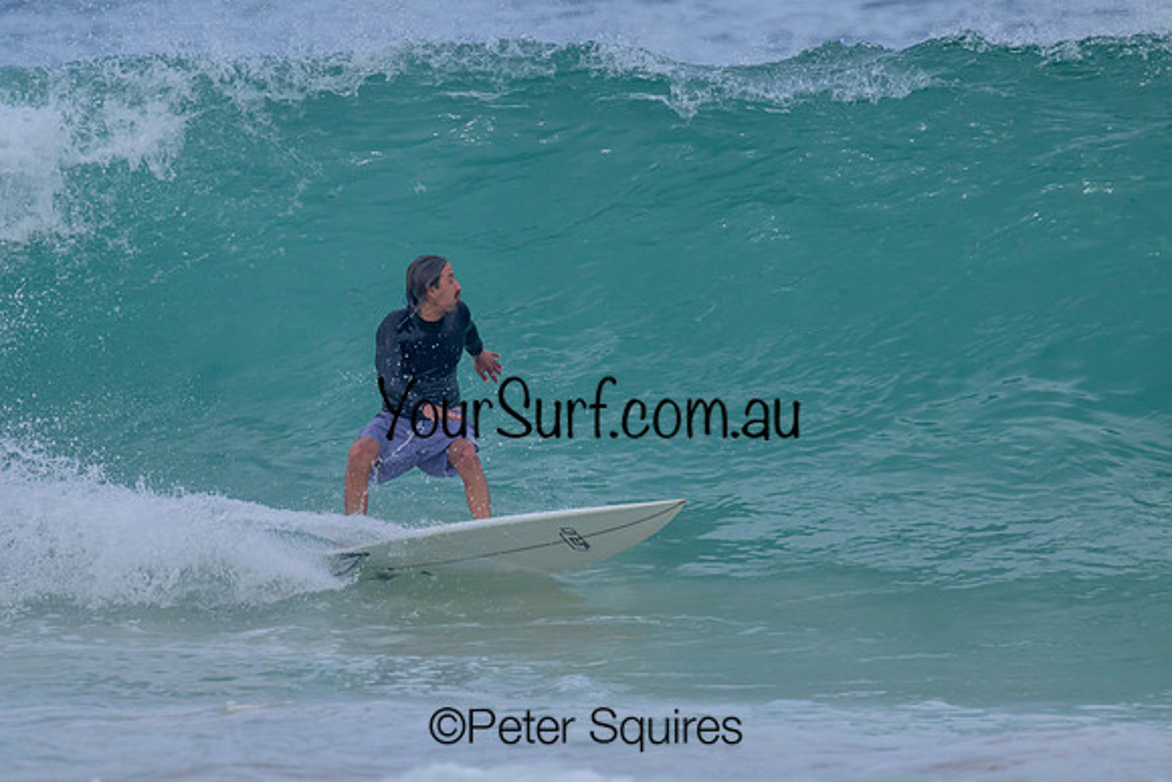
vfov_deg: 1.3
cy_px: 433
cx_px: 439
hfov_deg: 1.9
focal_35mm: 1077
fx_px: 35058
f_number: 11
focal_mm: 800
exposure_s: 1/2000
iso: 1100
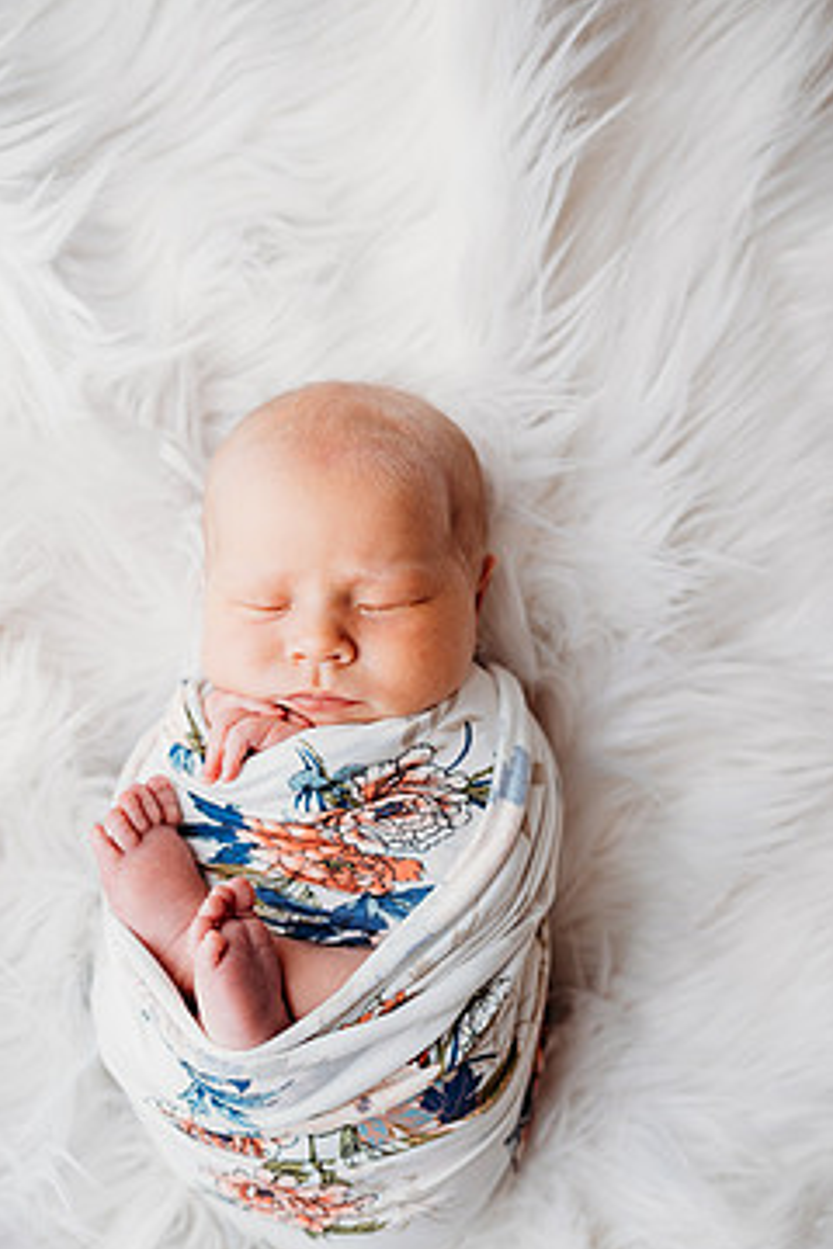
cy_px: 739
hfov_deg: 43.3
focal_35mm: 30
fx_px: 1041
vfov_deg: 61.5
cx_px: 319
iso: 80
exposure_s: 1/200
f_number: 2.8
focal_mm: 24
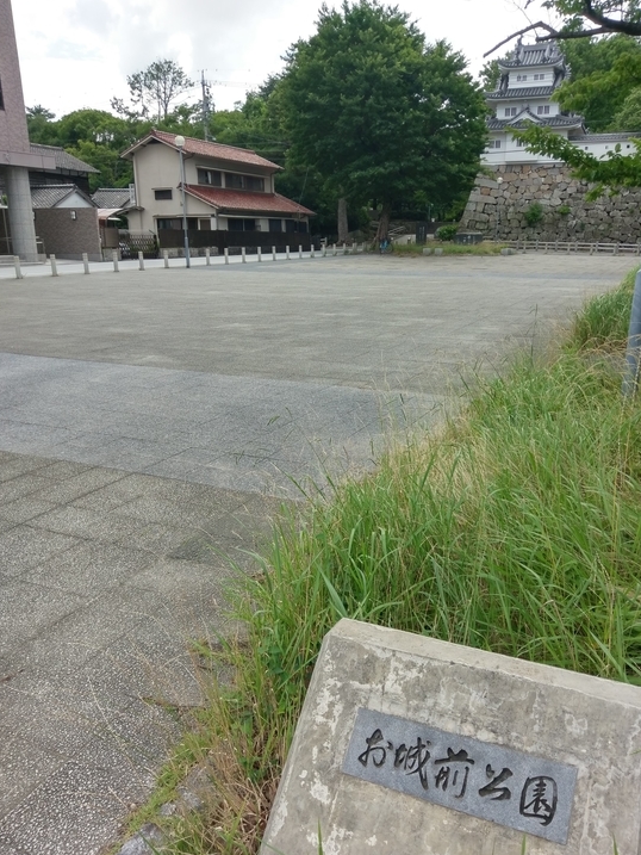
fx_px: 716
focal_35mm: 29
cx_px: 328
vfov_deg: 61.6
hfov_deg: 48.2
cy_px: 463
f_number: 1.8
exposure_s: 1/906
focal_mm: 4.58
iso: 100
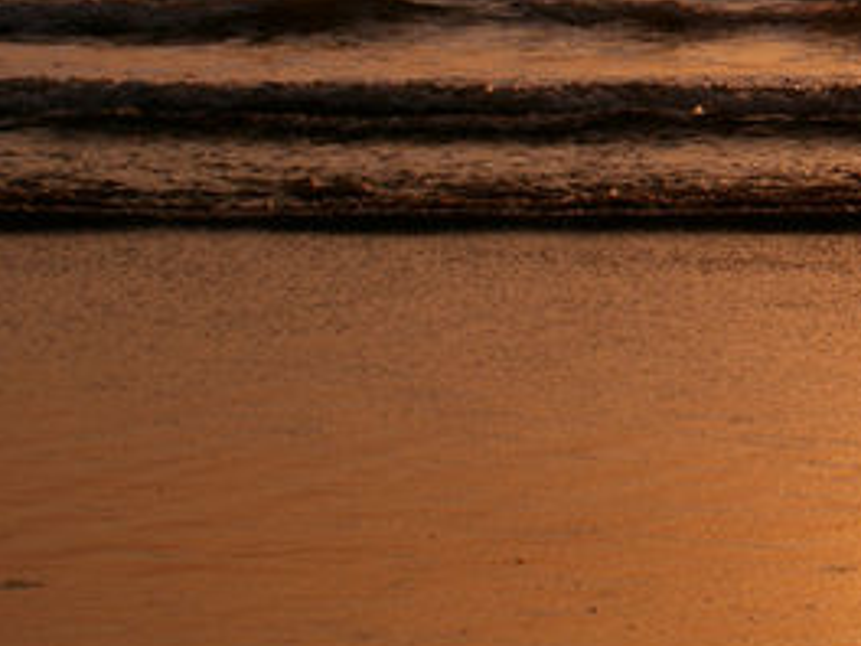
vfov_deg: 7.5
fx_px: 4900
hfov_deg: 9.8
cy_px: -20
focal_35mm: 197
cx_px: 1151
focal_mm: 40
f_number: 9
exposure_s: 1/250
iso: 100
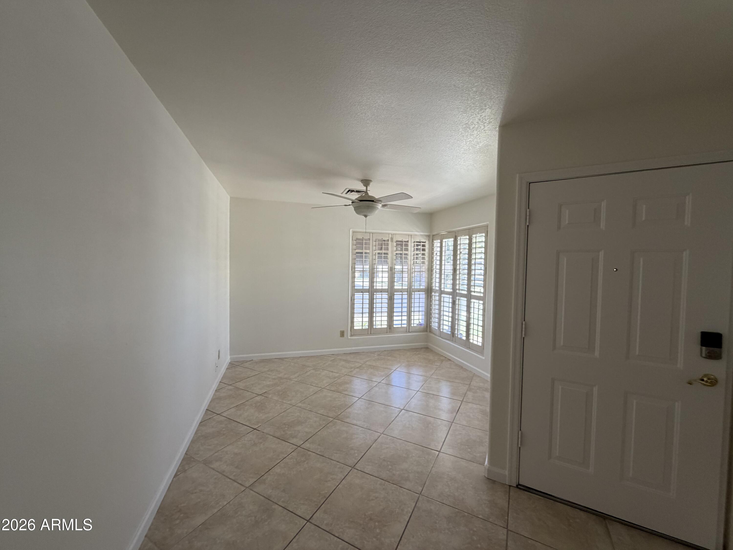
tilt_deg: -1.8
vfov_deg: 85.7
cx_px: 366
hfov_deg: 102.1
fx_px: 296
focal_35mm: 14
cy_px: 275
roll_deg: -1.2
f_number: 2.2
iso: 250
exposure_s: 1/121
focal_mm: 2.22
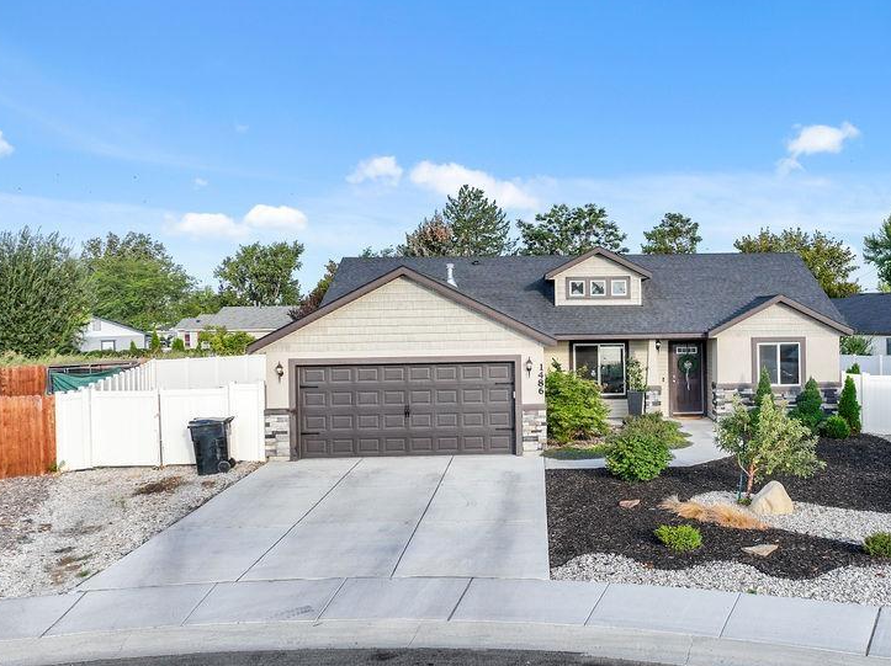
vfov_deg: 41.7
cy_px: 321
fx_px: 874
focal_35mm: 34
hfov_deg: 53.2
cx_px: 574
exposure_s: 1/80
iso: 100
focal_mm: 12.29
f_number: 2.8
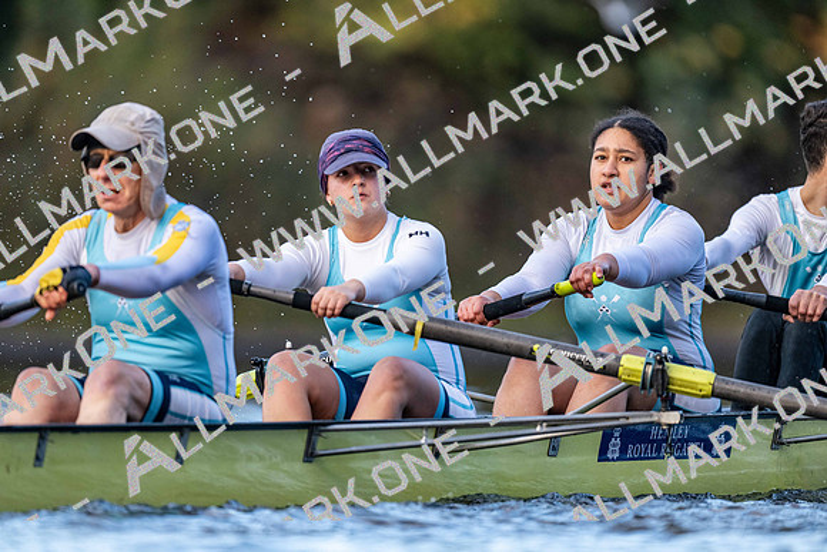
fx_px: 13786
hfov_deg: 3.4
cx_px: 414
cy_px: 276
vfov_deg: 2.3
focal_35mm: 600
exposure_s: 1/2500
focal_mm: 600
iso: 2500
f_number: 4
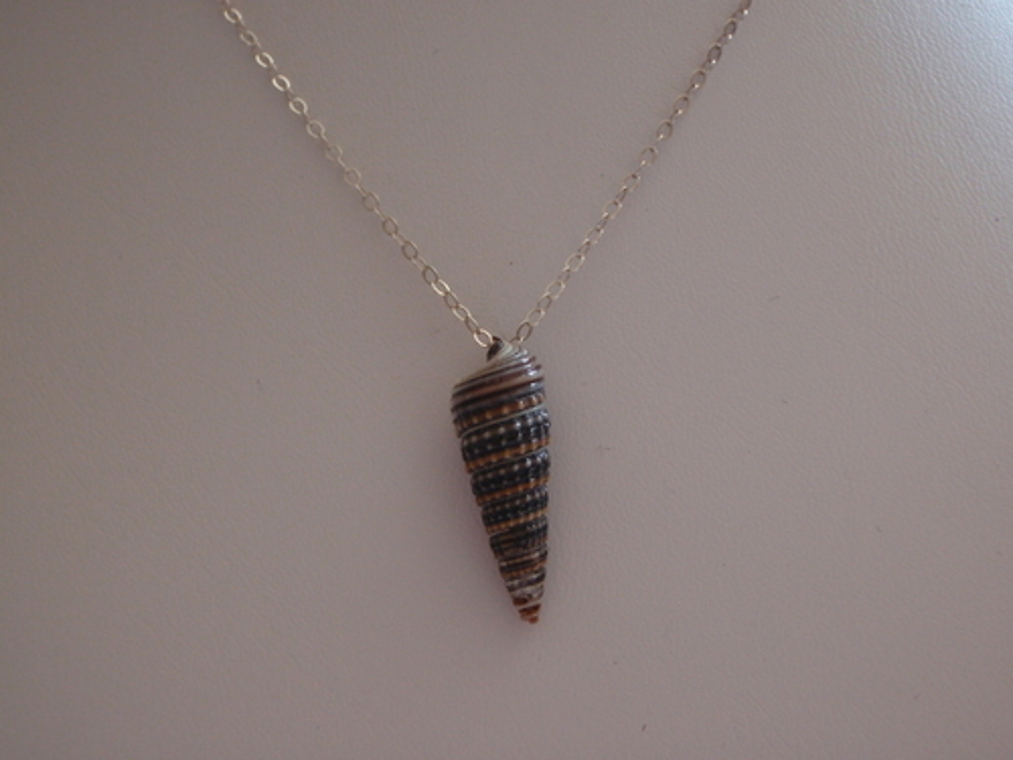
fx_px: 1054
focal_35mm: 36
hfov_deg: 51.4
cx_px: 506
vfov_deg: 39.7
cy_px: 380
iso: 200
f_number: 4.1
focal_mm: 6.53
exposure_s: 1/10
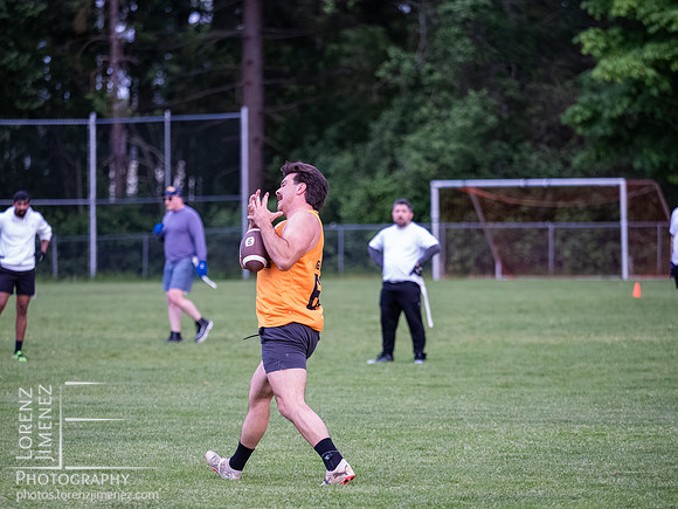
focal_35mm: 284
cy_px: 254
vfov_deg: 5.2
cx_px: 339
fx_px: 5563
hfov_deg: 7.0
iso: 3200
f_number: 2.8
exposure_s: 1/1250
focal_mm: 142
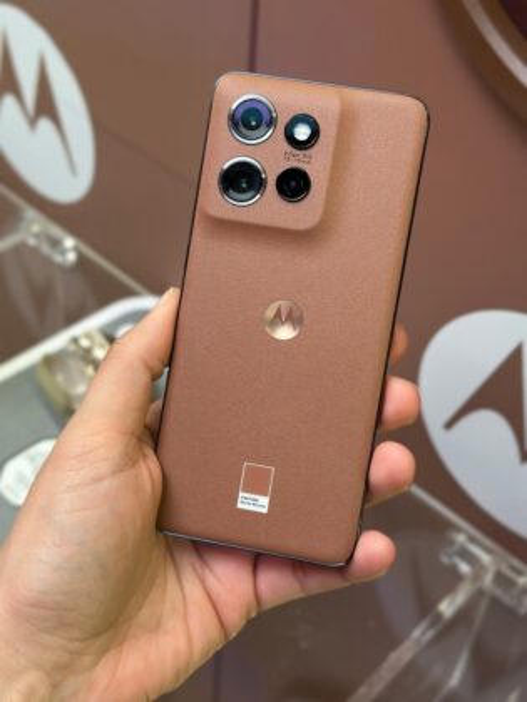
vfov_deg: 39.7
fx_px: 974
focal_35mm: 48
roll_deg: -5.3
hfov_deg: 30.3
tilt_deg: -42.8
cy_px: 351
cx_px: 264
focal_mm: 6.86
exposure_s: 1/47
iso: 400
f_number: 1.78
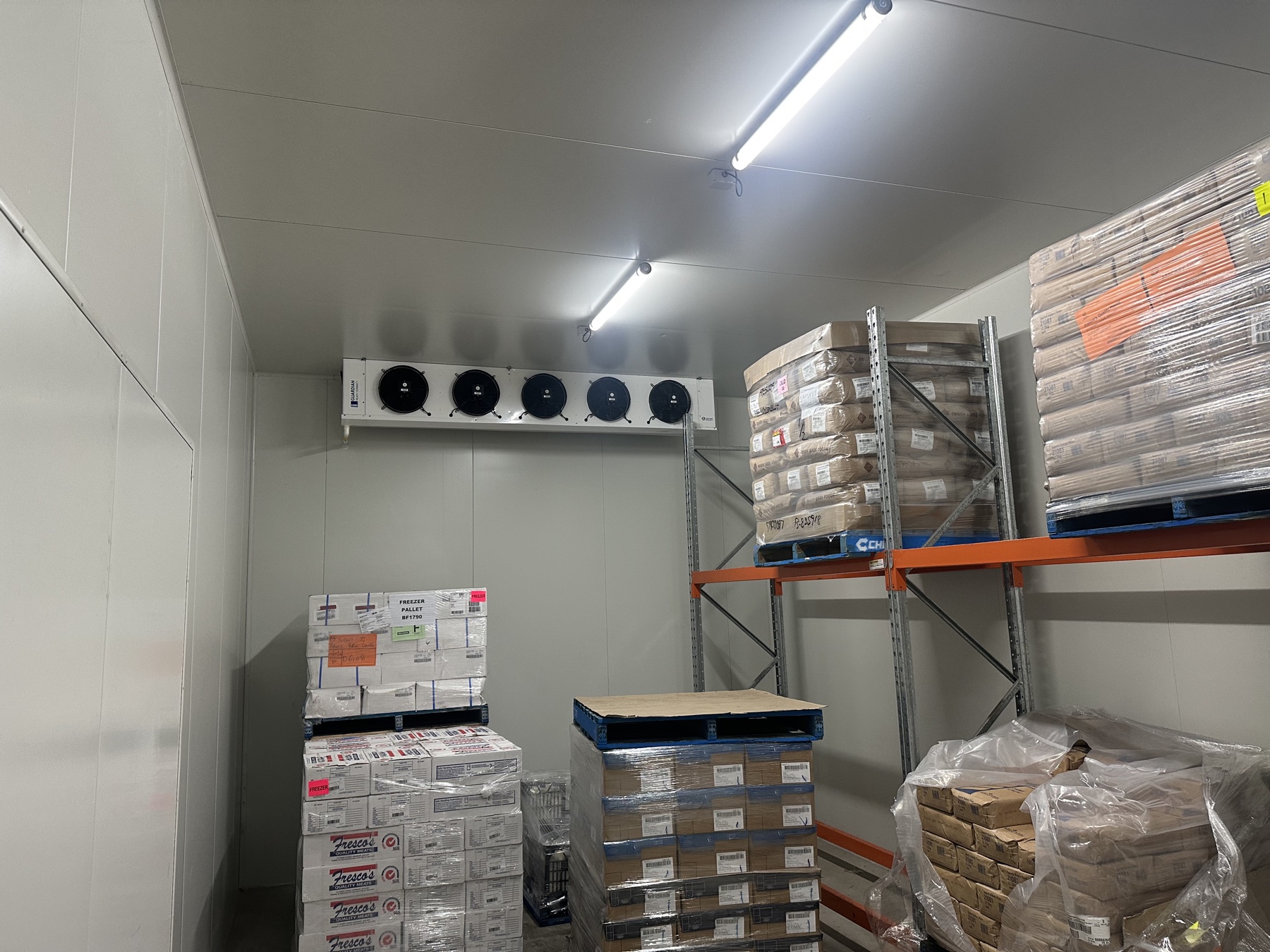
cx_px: 635
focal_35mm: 24
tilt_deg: +7.0
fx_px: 881
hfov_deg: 71.6
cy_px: 476
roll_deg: +2.1
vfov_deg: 56.8
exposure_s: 1/100
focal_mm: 6.86
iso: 160
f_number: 1.78
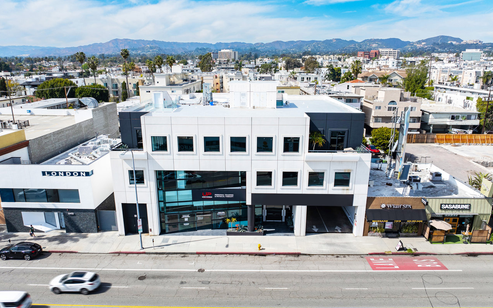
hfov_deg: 70.4
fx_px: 349
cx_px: 244
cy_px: 174
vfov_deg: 47.5
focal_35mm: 26
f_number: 2.8
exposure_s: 1/240
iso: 100
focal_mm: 12.29
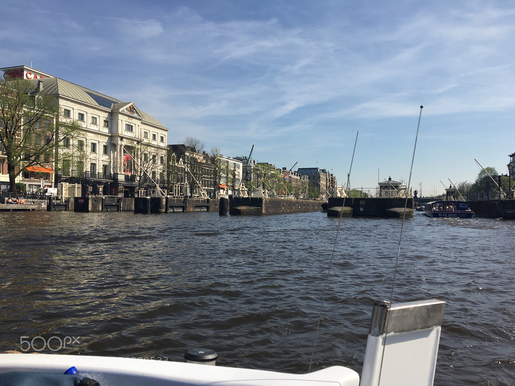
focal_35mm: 29
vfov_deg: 48.2
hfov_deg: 61.7
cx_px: 258
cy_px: 193
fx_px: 431
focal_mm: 4.15
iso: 25
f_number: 2.2
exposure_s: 1/1789
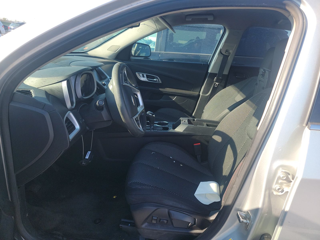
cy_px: 120
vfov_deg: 56.8
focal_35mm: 24
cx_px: 160
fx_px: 222
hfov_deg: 71.6
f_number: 1.8
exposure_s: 1/178
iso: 50
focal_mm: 6.7
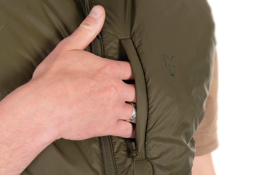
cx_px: 131
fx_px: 510
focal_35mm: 70
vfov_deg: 19.5
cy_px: 88
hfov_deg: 28.8
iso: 160
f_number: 13
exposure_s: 1/160
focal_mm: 70
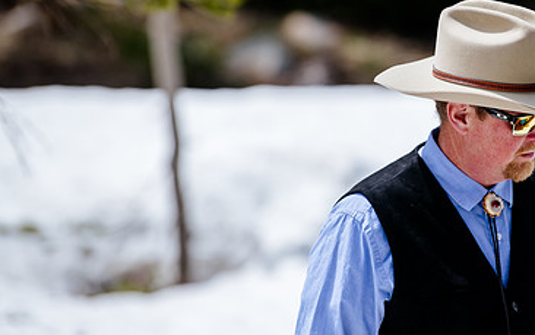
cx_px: 398
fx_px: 4361
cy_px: 105
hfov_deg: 7.0
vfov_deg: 4.4
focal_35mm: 299
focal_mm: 185
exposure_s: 1/2500
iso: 160
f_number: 3.5
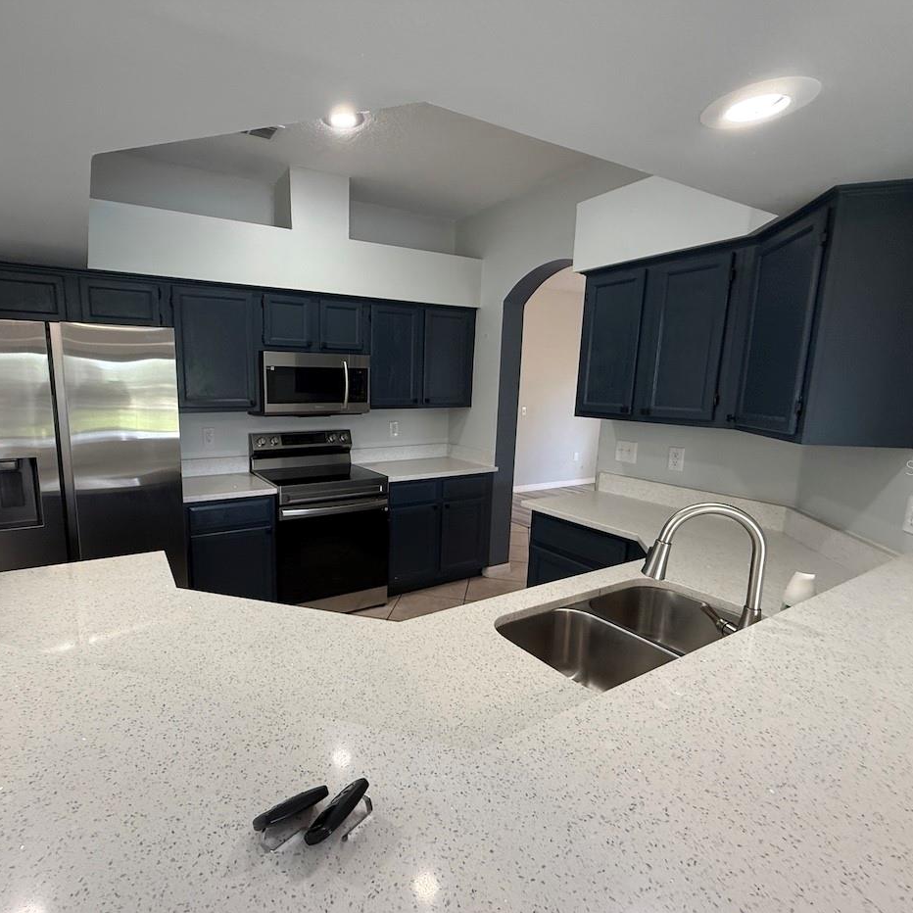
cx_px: 371
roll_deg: -0.2
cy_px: 467
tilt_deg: -8.1
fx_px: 507
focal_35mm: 17
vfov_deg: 84.0
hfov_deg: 83.1
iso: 320
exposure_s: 1/120
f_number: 2.2
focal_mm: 2.22
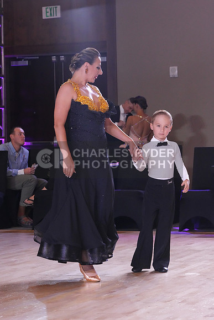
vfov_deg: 16.3
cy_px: 160
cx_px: 107
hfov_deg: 10.9
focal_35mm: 126
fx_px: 1123
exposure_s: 1/320
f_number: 8
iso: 10000
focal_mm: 126
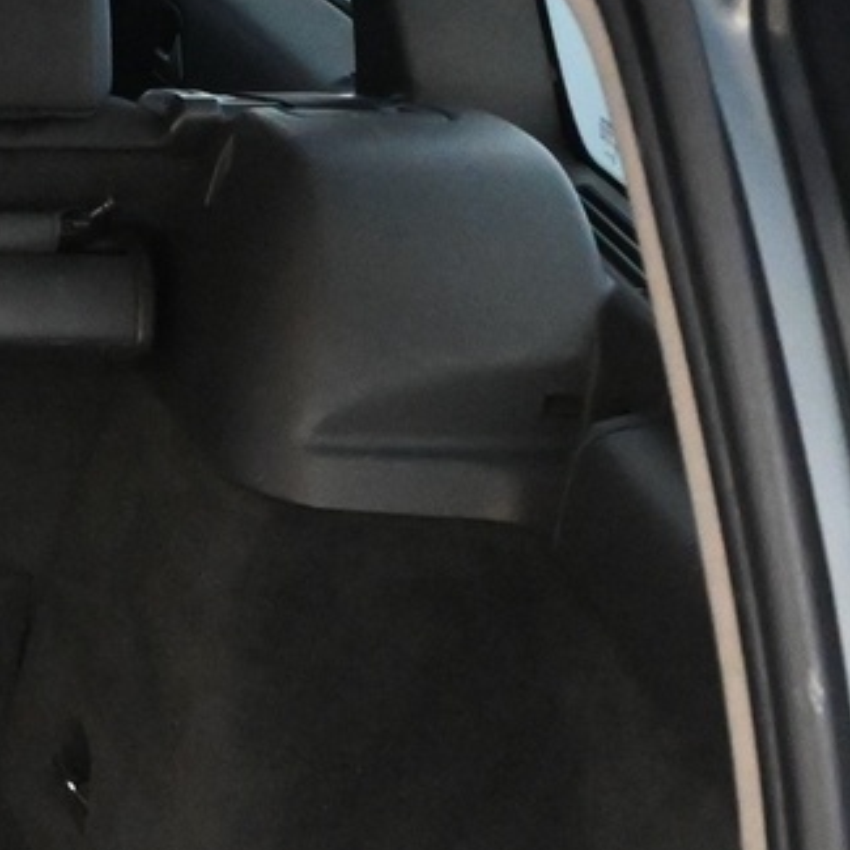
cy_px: 962
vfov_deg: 13.7
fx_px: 3447
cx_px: -735
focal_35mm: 124
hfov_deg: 12.7
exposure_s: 1/60
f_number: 5
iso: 6400
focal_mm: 19.5
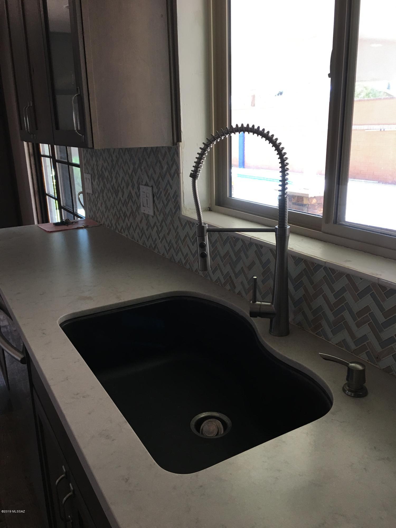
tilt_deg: -15.1
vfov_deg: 61.7
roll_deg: +0.7
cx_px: 198
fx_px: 442
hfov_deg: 48.2
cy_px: 264
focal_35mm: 29
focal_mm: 4.15
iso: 32
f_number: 2.2
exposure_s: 1/30
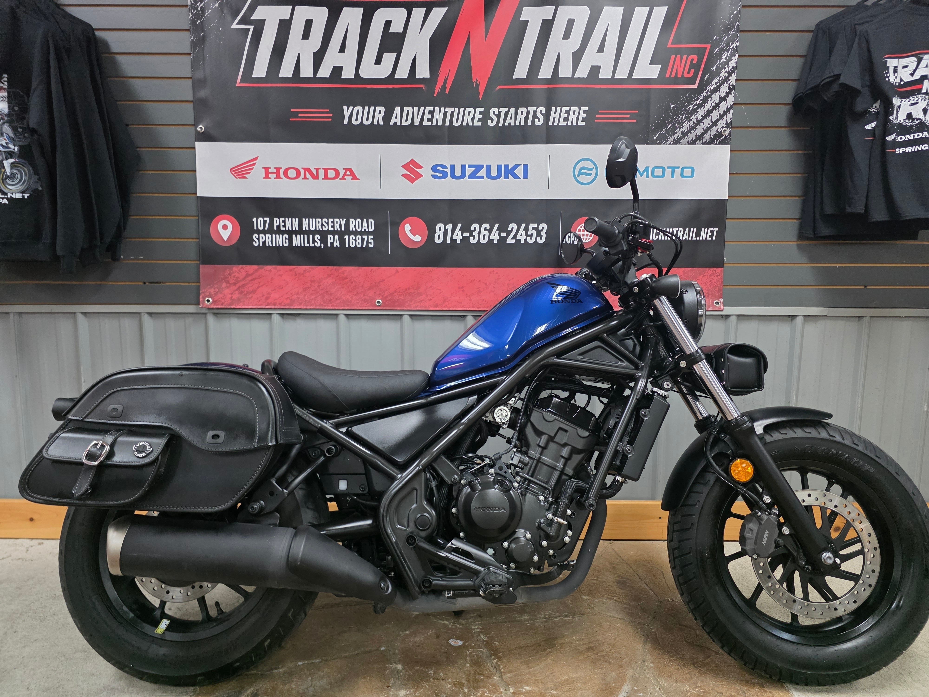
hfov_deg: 73.9
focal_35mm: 23
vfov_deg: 58.9
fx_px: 617
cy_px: 348
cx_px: 464
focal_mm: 6.3
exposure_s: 1/120
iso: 1000
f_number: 1.7
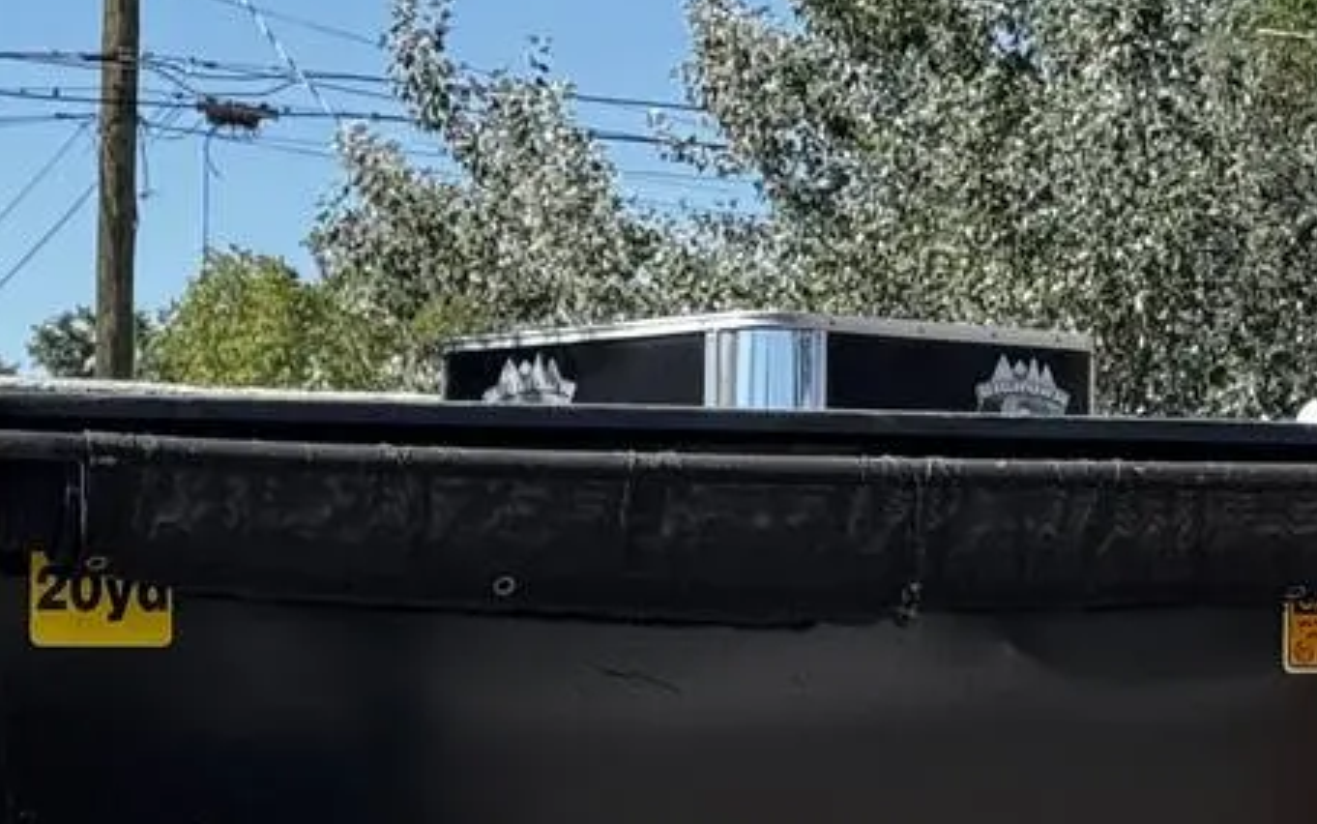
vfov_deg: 8.3
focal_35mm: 157
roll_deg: -1.1
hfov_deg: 13.1
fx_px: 5637
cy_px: 966
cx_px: -61
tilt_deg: -2.4
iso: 64
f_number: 1.78
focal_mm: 6.76
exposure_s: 1/1818
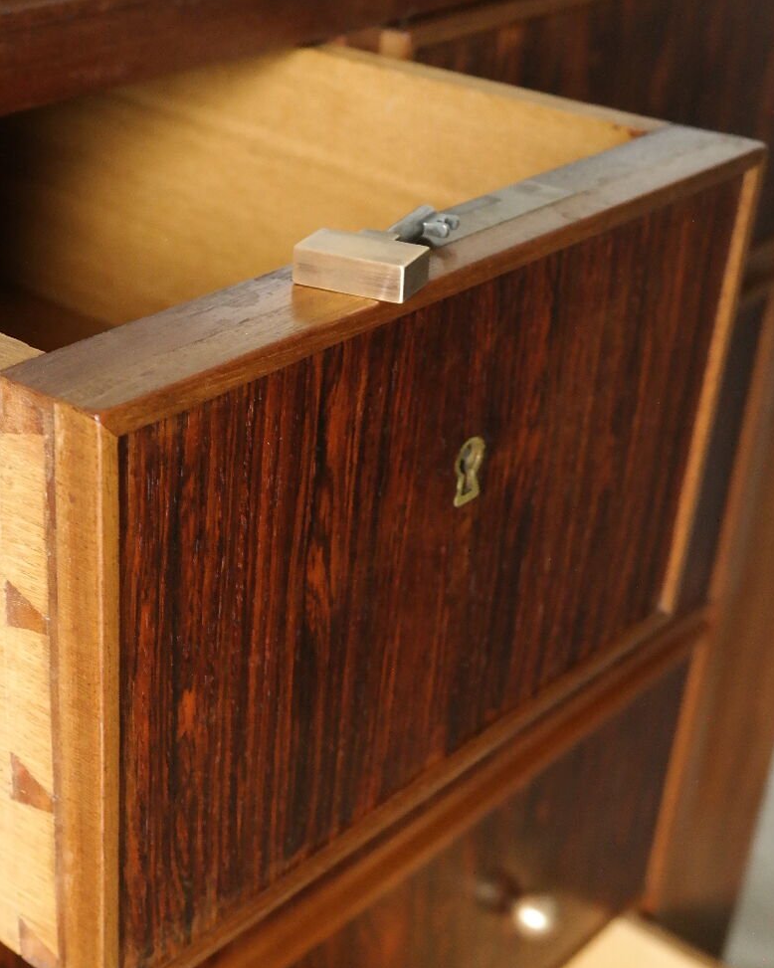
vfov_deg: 31.4
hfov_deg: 25.2
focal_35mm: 60
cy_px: 588
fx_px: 1719
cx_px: 222
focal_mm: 24
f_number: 5.6
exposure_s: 1/25
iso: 1600
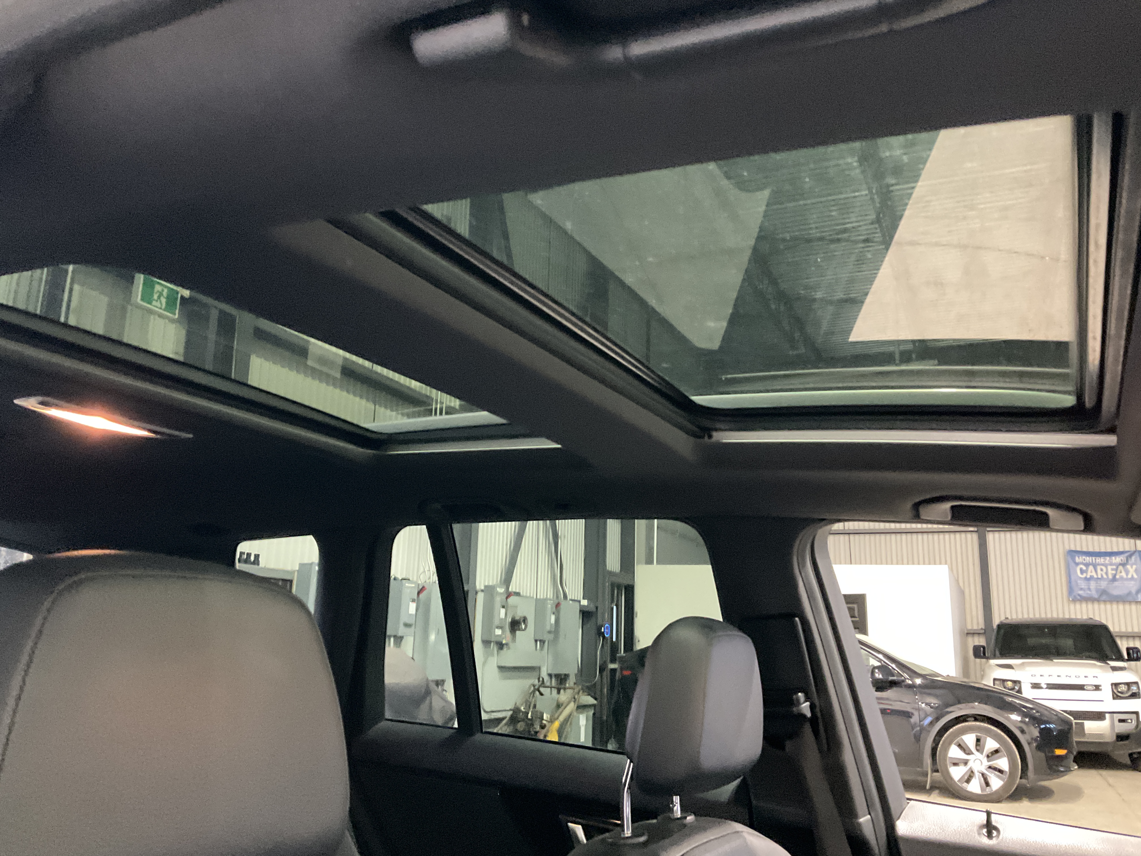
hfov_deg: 61.7
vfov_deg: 48.2
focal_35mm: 29
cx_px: 570
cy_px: 428
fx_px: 956
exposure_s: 1/25
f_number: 1.8
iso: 500
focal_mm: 3
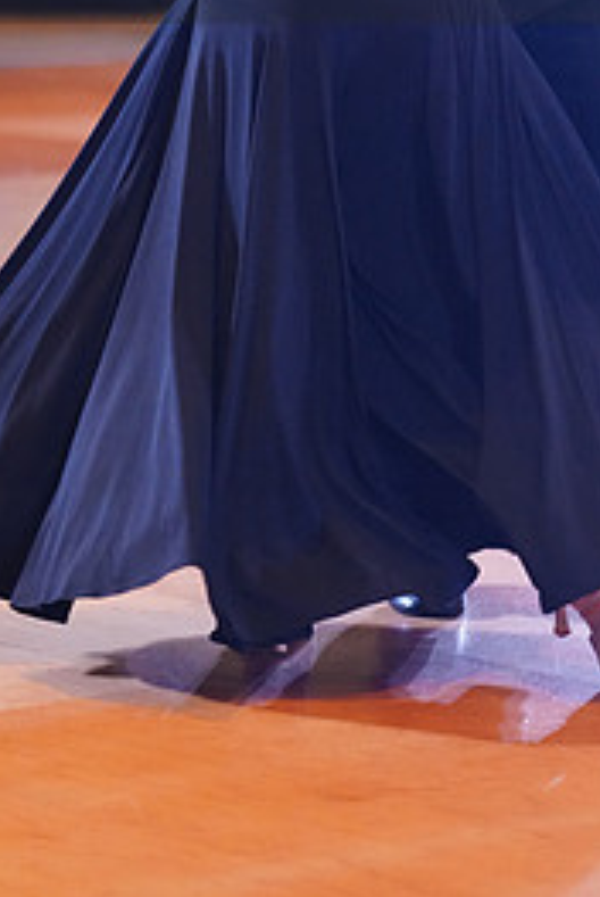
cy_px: -89
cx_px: 435
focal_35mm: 238
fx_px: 5934
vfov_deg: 8.6
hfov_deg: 5.8
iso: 5000
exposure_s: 1/400
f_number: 2.8
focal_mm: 108
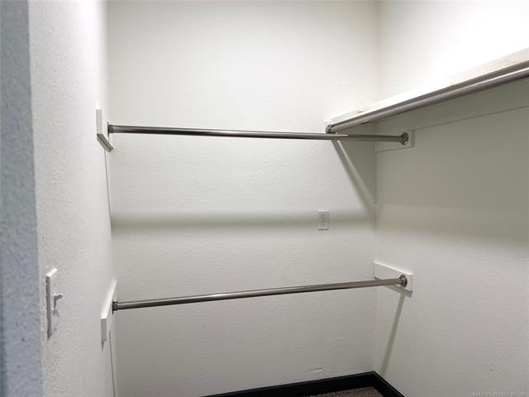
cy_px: 198
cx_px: 264
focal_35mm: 26
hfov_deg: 67.3
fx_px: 397
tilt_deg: -3.8
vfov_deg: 53.1
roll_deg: -0.7
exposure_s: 1/120
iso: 80
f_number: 1.5
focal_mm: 5.7
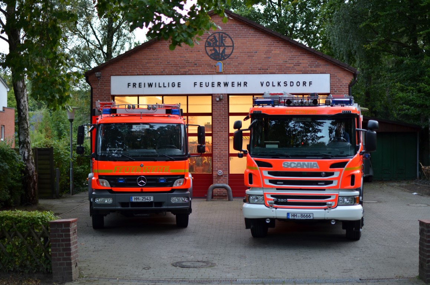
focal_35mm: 52
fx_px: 626
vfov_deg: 25.6
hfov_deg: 37.9
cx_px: 215
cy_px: 142
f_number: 1.8
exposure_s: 1/60
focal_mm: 35
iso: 200
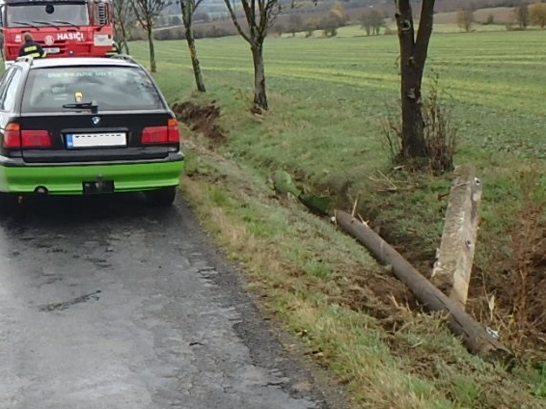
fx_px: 599
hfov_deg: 47.9
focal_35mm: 38
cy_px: 160
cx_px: 168
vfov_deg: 37.5
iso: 125
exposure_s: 1/250
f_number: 3.5
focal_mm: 3.7
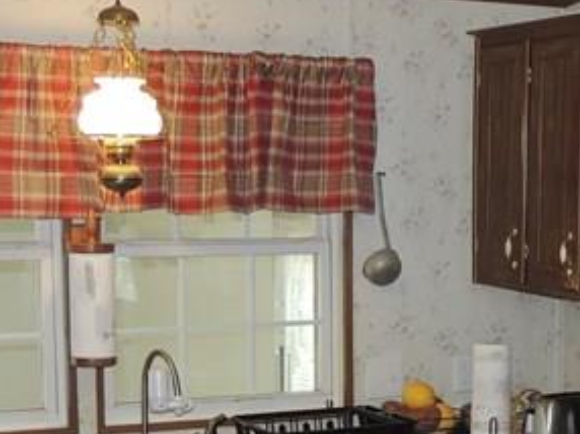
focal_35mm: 86
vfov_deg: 16.9
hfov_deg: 22.7
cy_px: 408
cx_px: 385
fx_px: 1440
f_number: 3
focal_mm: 4.3
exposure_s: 1/30
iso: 200
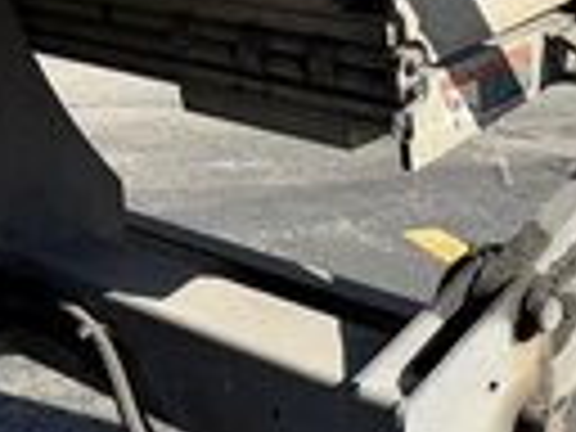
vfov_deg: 19.4
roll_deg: -2.3
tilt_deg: -23.3
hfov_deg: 25.6
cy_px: 351
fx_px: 1248
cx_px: 441
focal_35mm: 75
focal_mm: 6.76
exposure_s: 1/2000
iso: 80
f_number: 1.78
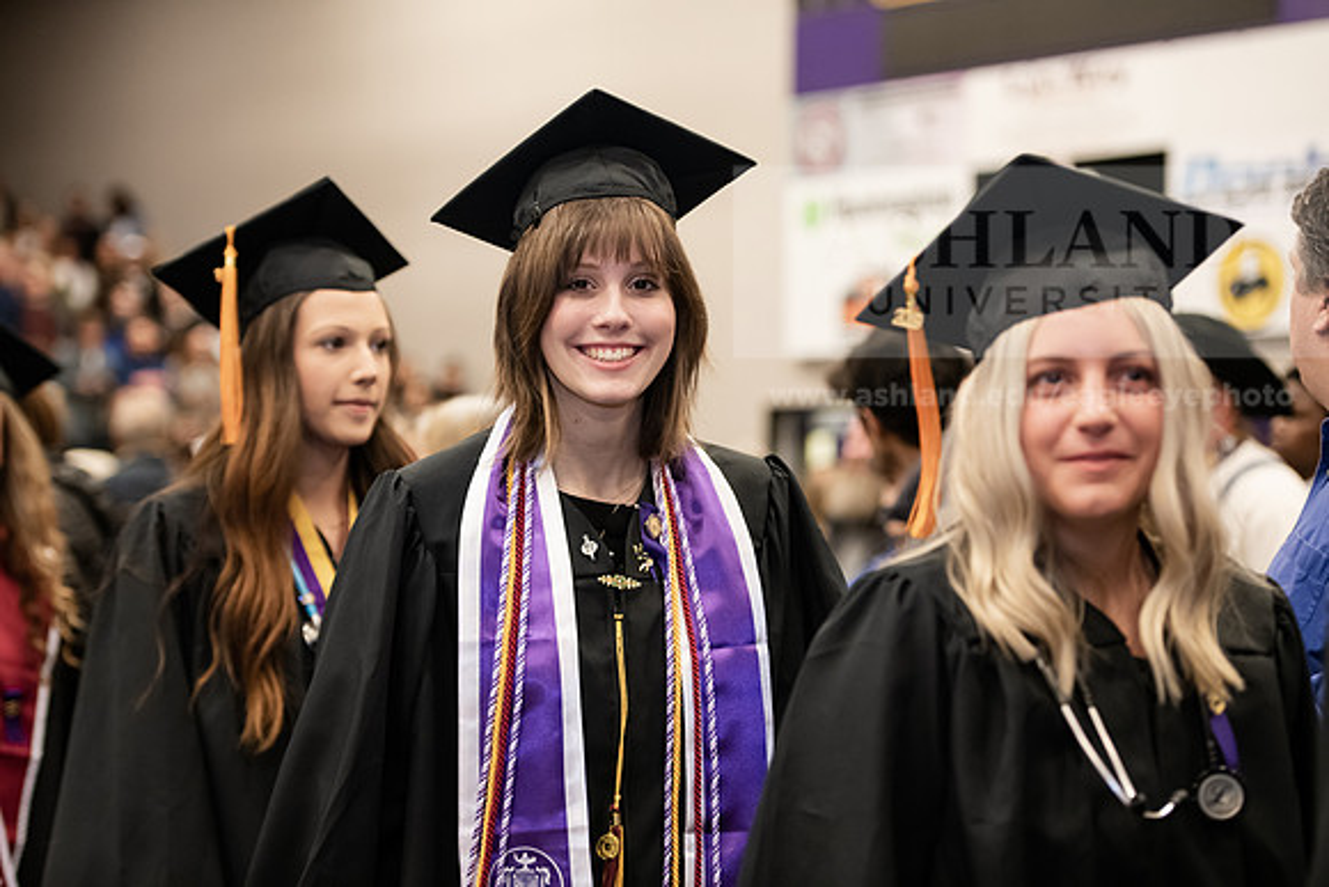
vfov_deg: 15.9
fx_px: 3175
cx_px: 664
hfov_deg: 23.6
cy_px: 444
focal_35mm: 86
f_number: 3.2
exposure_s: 1/200
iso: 2000
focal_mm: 86
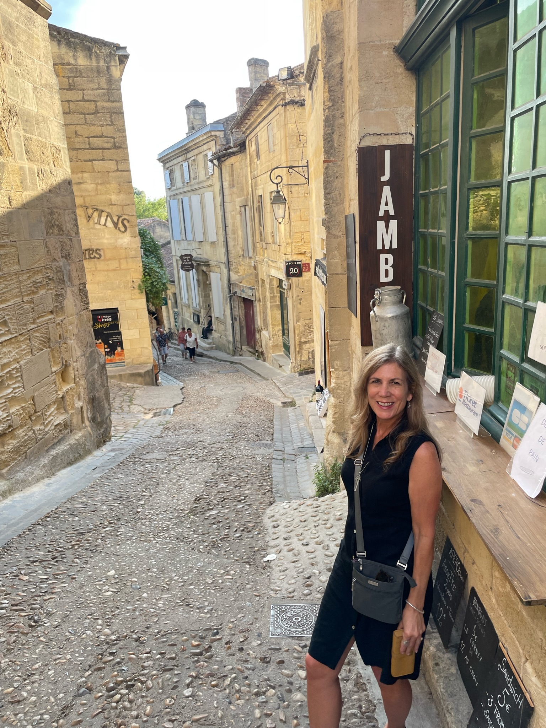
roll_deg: +2.9
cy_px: 364
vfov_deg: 67.3
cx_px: 273
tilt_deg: -14.1
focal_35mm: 26
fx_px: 547
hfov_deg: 53.0
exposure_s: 1/242
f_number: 1.6
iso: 32
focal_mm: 4.2
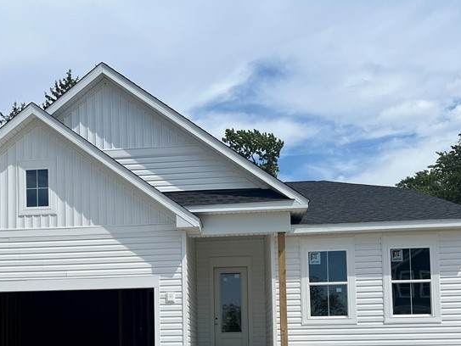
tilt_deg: +3.0
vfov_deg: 28.7
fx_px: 653
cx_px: 144
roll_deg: +0.3
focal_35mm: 49
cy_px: 305
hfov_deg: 38.3
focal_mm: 5.1
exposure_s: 1/6173
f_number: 1.6
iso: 50
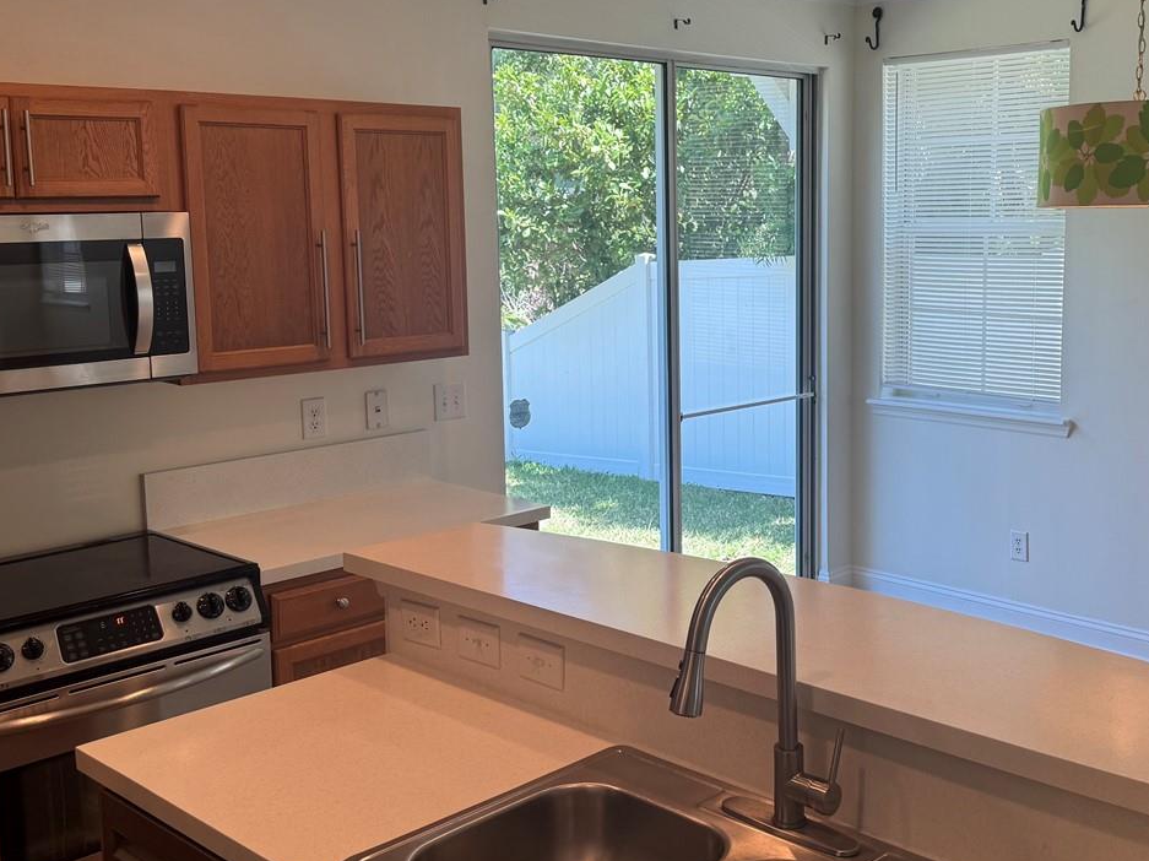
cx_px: 716
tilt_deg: -8.2
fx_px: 1360
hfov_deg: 45.4
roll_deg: +1.0
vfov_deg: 35.0
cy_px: 356
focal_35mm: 41
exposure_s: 1/124
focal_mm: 6.76
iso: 50
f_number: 1.78
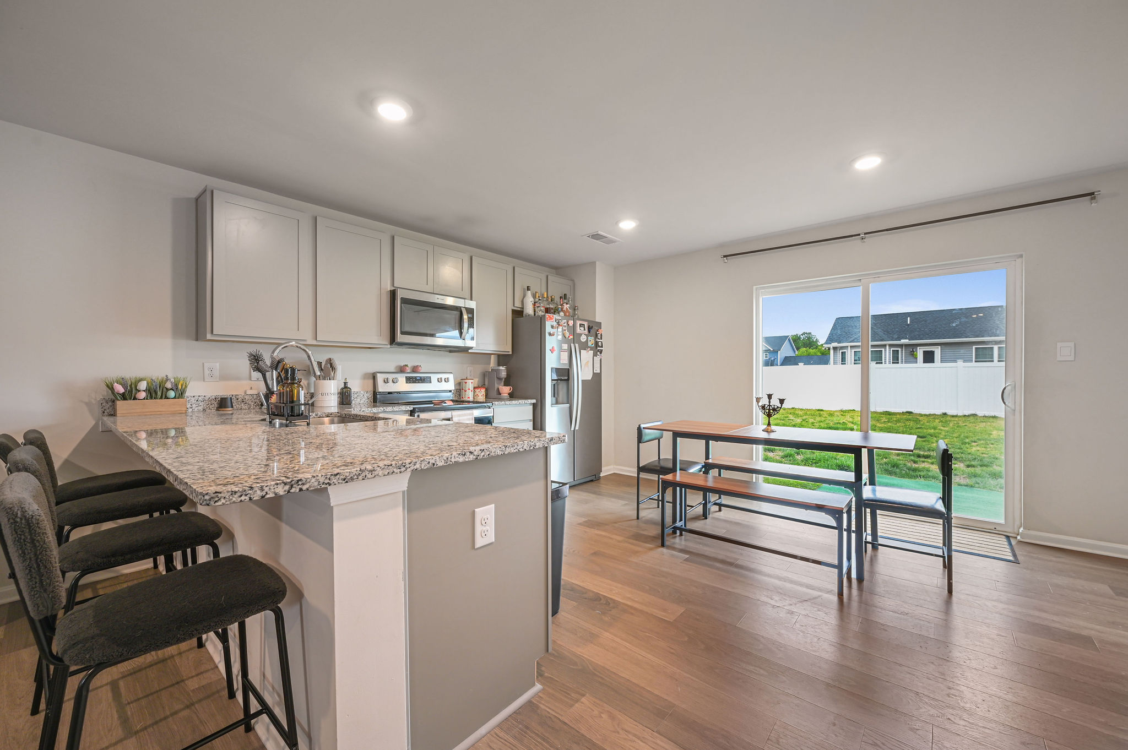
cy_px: 375
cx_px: 564
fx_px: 438
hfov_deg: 104.3
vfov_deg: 81.1
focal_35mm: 14
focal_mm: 14
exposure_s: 1/2
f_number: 8
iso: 320
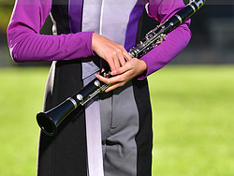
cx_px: 102
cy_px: -25
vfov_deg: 3.3
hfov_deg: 4.4
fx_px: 3018
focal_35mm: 446
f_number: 5
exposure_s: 1/250
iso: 80
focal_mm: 200
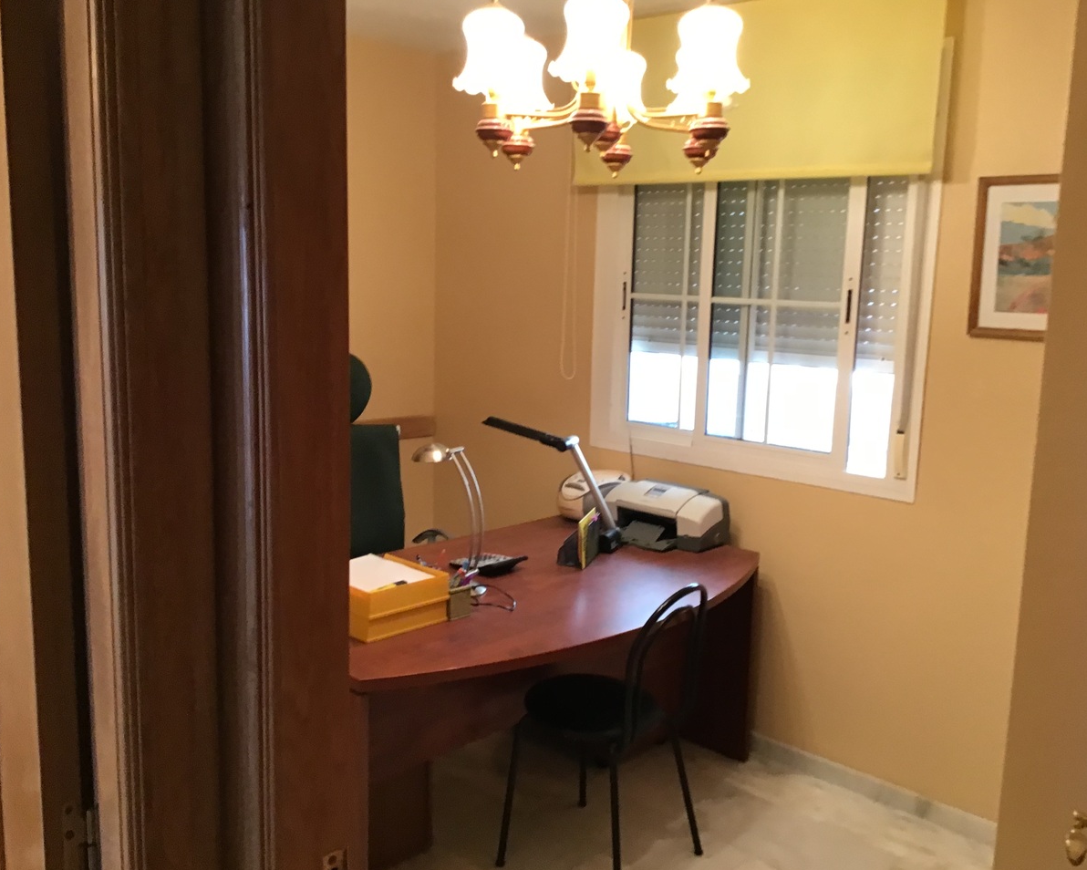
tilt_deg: -5.6
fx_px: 1062
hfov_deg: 54.2
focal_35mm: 33
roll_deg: +0.8
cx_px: 552
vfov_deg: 44.6
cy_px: 444
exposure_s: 1/33
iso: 125
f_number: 2.4
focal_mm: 3.3
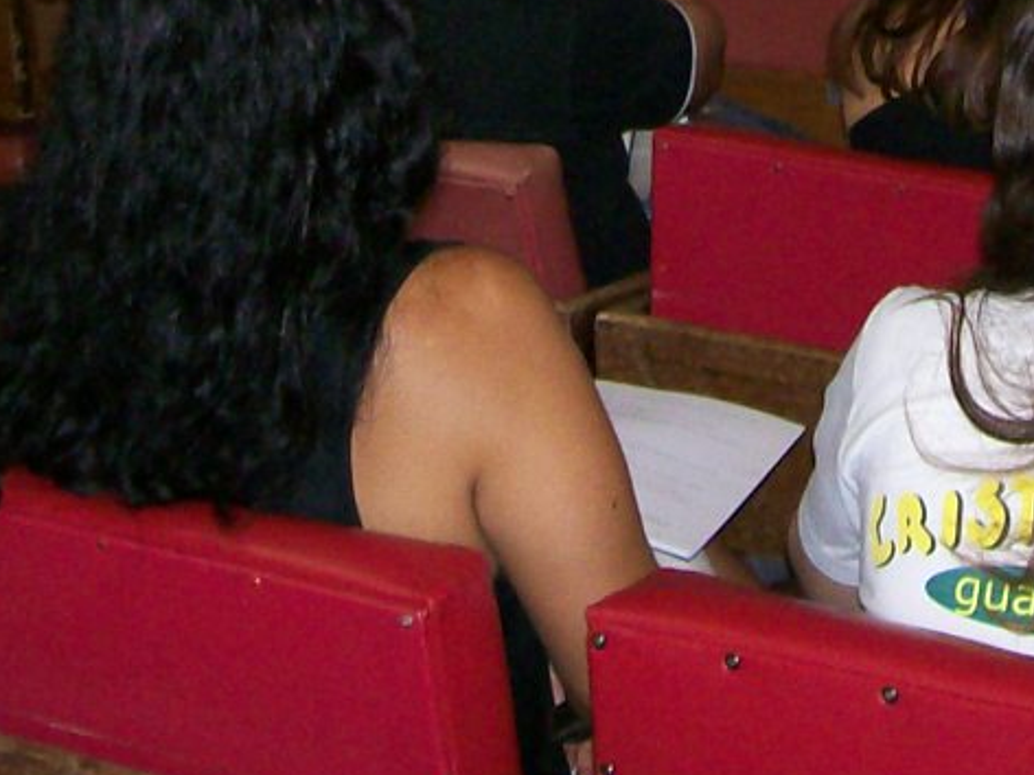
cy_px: -438
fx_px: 3644
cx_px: 622
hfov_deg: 16.1
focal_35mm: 122
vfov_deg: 11.6
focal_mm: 6
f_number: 2.7
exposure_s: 1/64
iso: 140
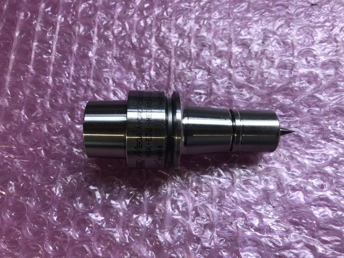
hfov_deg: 63.4
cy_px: 129
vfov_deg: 49.7
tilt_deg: -70.7
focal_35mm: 28
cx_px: 172
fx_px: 278
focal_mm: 3.99
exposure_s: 1/24
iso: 40
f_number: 1.8
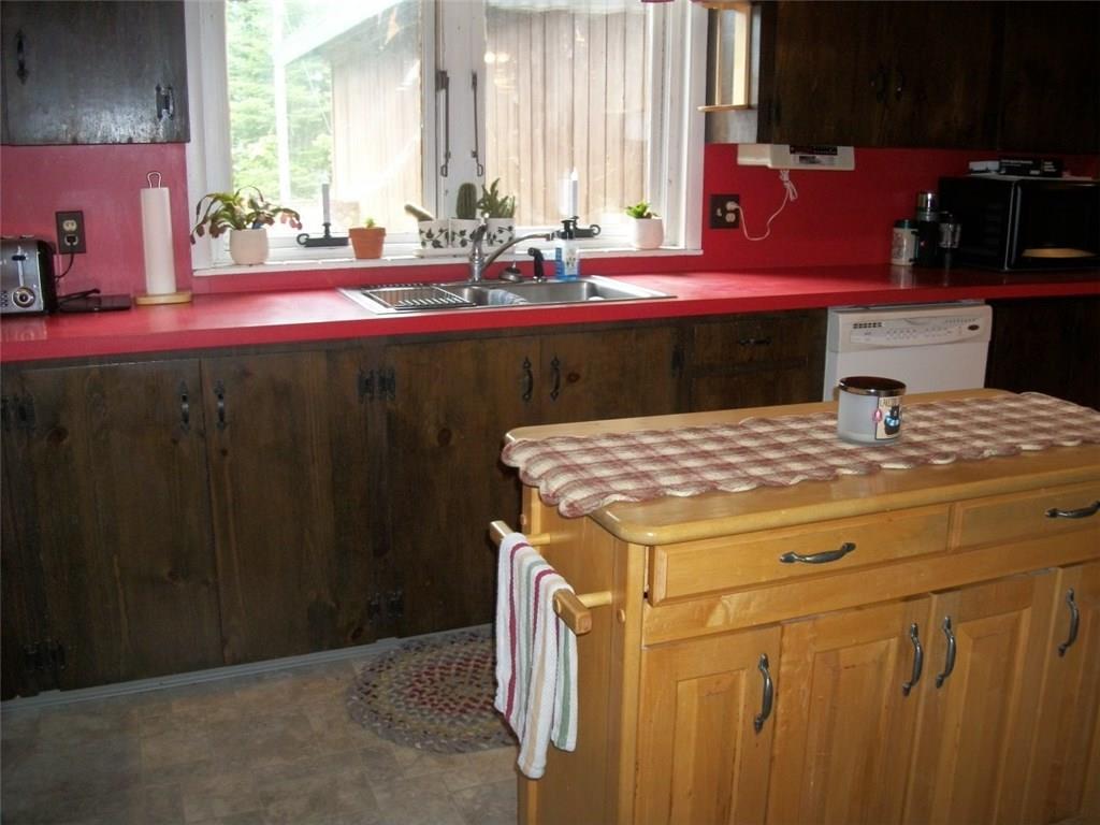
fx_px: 1017
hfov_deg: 56.8
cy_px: 412
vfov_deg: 44.2
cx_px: 550
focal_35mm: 32
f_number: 2.9
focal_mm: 5.7
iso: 160
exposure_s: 1/30
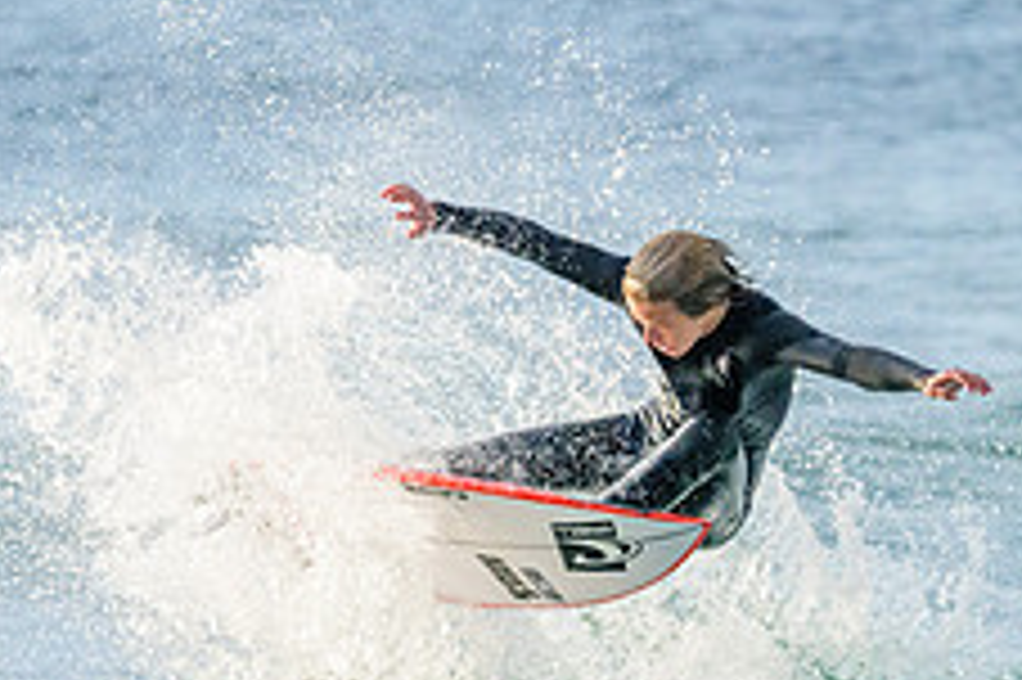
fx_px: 35544
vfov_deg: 1.1
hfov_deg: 1.6
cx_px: 707
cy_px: 718
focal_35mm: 1253
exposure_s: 1/1250
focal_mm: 490
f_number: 11
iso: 4000
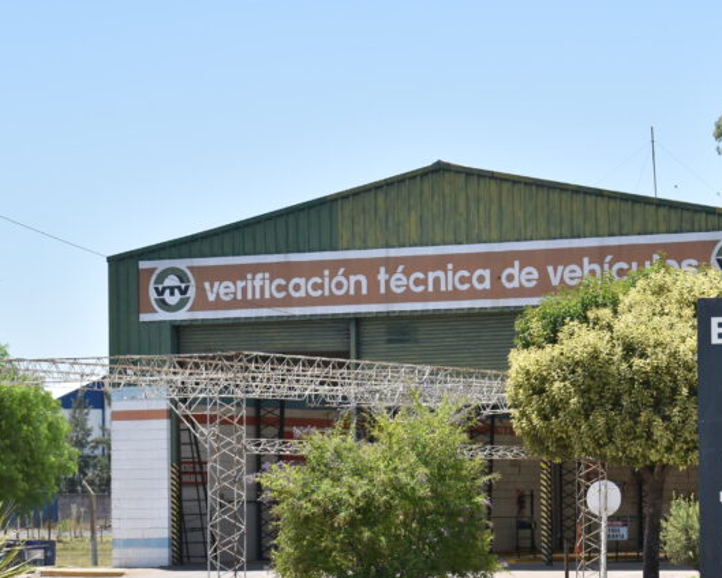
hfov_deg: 12.8
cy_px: 437
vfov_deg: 10.3
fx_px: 3203
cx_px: 520
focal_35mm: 150
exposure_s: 1/640
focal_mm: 55
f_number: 5.6
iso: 200
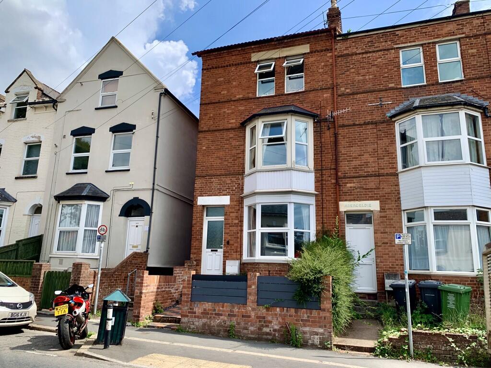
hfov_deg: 67.3
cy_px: 184
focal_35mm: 26
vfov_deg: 53.1
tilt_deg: +12.3
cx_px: 246
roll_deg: -2.8
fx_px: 369
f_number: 1.8
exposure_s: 1/1661
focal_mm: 4.25
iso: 25
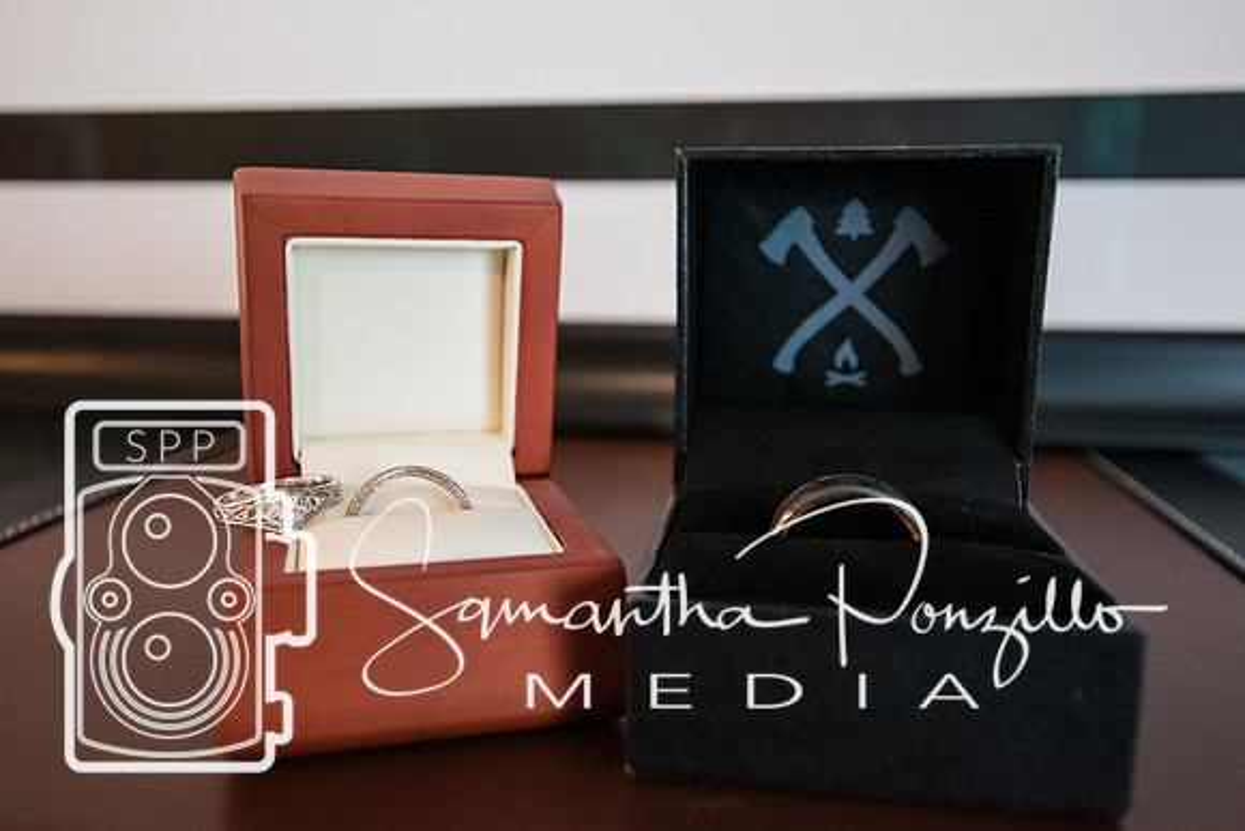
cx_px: 589
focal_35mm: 31
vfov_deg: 43.0
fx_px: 1055
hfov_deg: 61.0
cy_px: 402
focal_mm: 19
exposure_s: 1/60
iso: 6400
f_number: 3.5
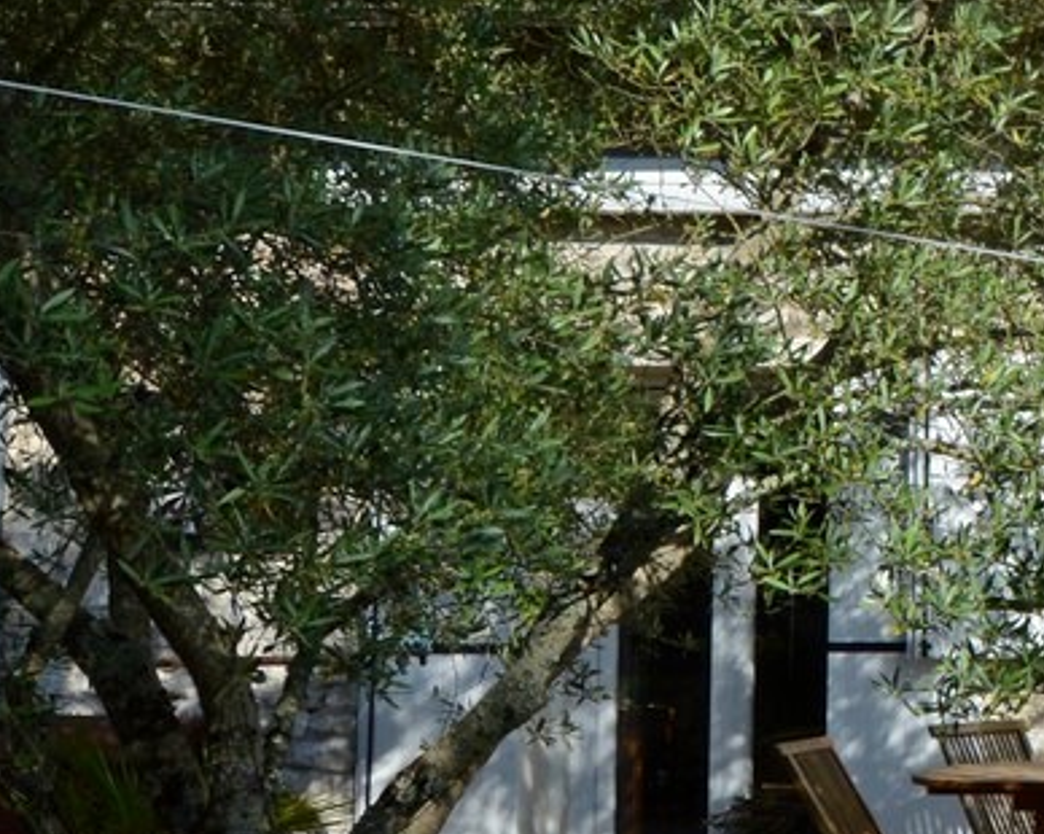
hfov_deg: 20.9
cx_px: 1636
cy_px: 397
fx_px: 2319
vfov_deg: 20.4
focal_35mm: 75
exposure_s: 1/250
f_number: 8
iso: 100
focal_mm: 11.5
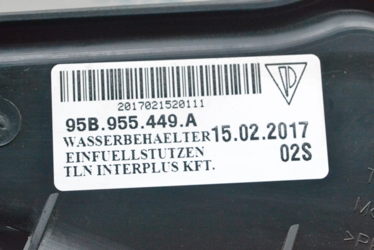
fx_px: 857
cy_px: 125
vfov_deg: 16.6
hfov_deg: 24.6
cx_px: 187
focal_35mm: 82
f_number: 10
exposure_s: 1/160
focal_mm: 55
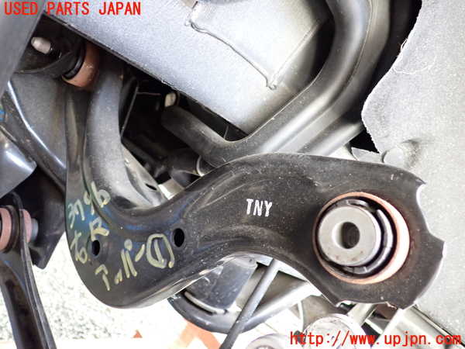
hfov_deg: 60.0
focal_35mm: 30
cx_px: 232
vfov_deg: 46.8
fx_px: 403
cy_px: 174
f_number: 2.3
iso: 400
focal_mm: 5.4
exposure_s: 1/30
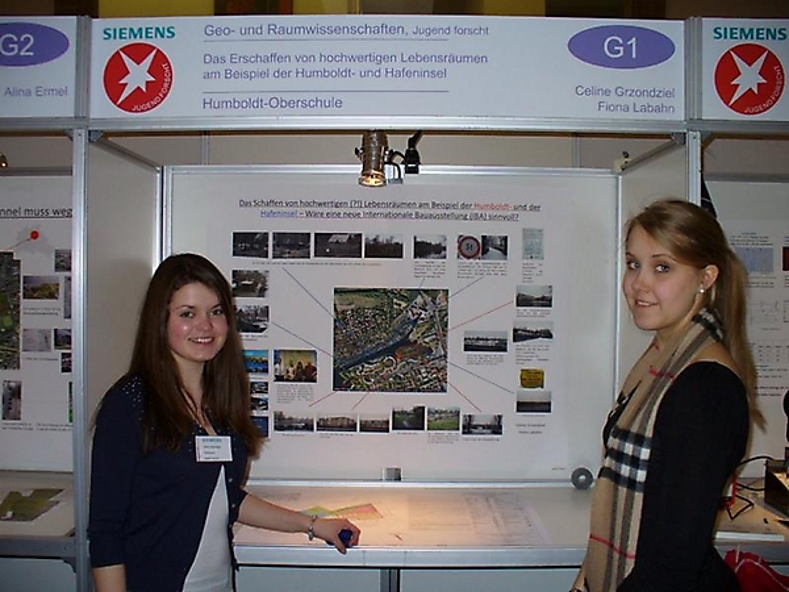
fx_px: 843
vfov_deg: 38.7
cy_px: 296
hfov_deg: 50.1
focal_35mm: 37
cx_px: 394
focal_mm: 6.1
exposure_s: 1/60
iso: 100
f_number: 2.8
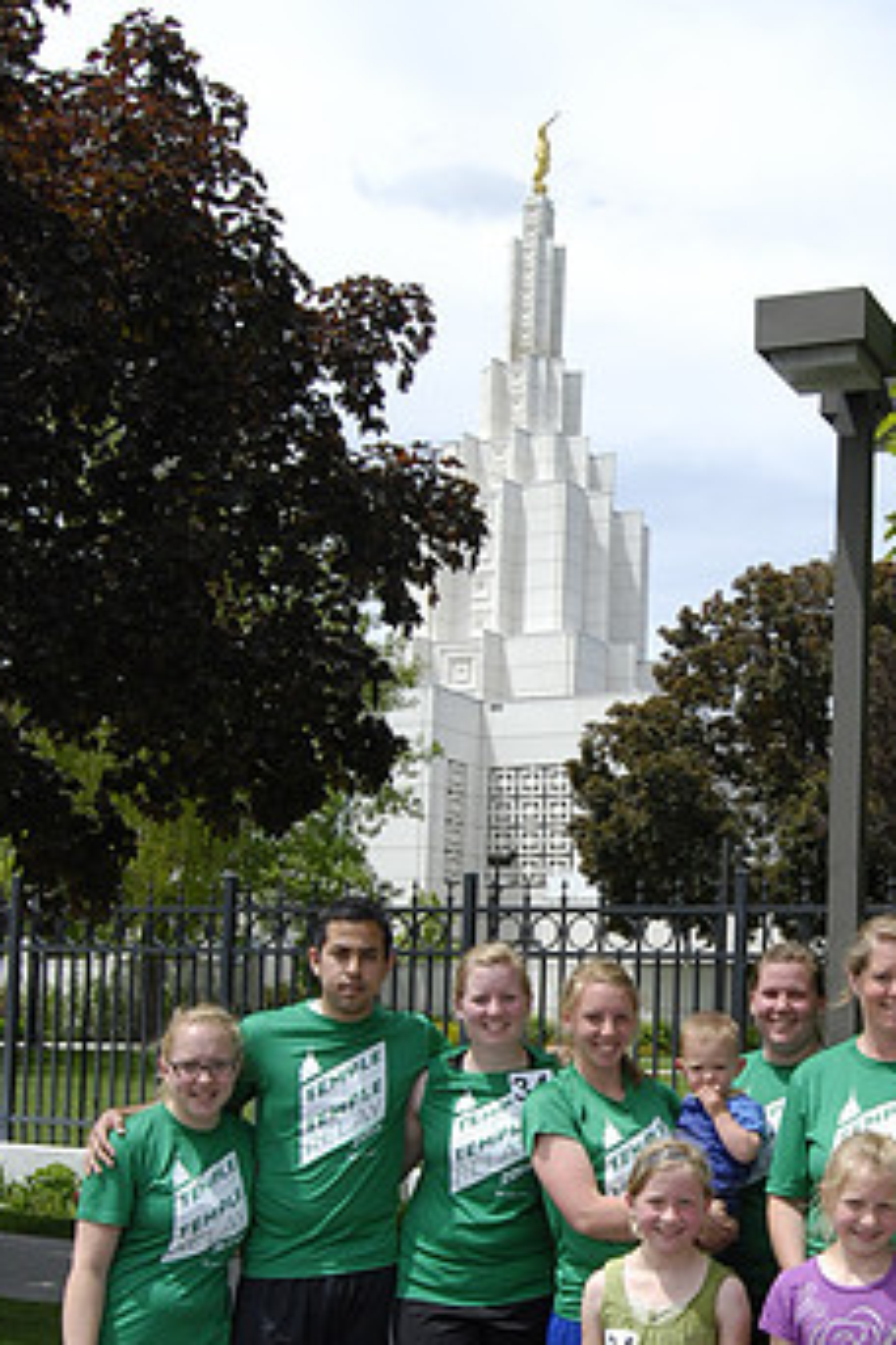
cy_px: 885
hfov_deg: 26.0
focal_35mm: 51
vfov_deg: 38.5
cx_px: 707
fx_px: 1904
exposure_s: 1/500
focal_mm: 20
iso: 400
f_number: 10
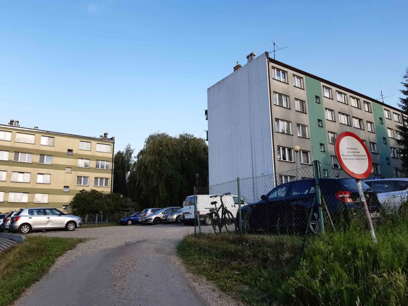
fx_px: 306
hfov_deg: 67.3
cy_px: 153
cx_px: 204
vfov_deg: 53.1
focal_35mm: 26
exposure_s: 1/751
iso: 40
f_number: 1.7
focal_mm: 3.92
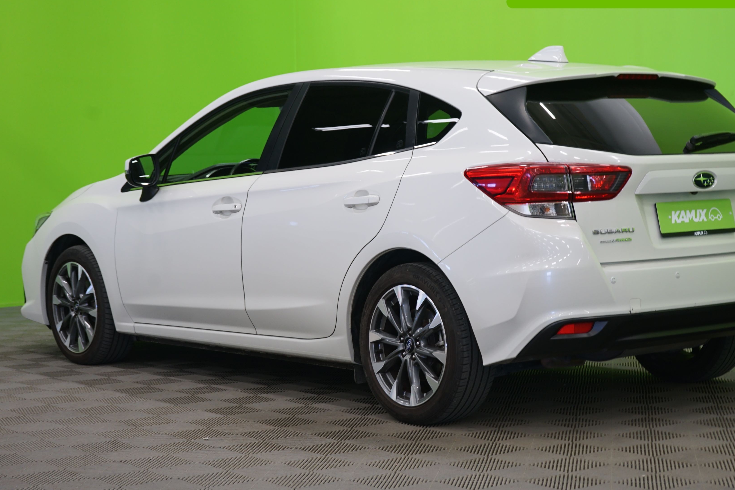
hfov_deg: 26.6
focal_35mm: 76
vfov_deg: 17.9
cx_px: 395
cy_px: 199
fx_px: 1551
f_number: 5.6
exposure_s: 1/8
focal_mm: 63
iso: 400
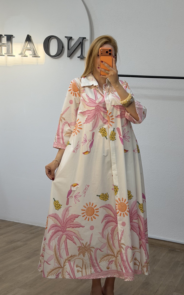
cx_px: 92
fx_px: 409
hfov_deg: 25.3
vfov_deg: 39.6
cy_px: 148
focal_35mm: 51
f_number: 1.78
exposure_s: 1/181
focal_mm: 6.76
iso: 80
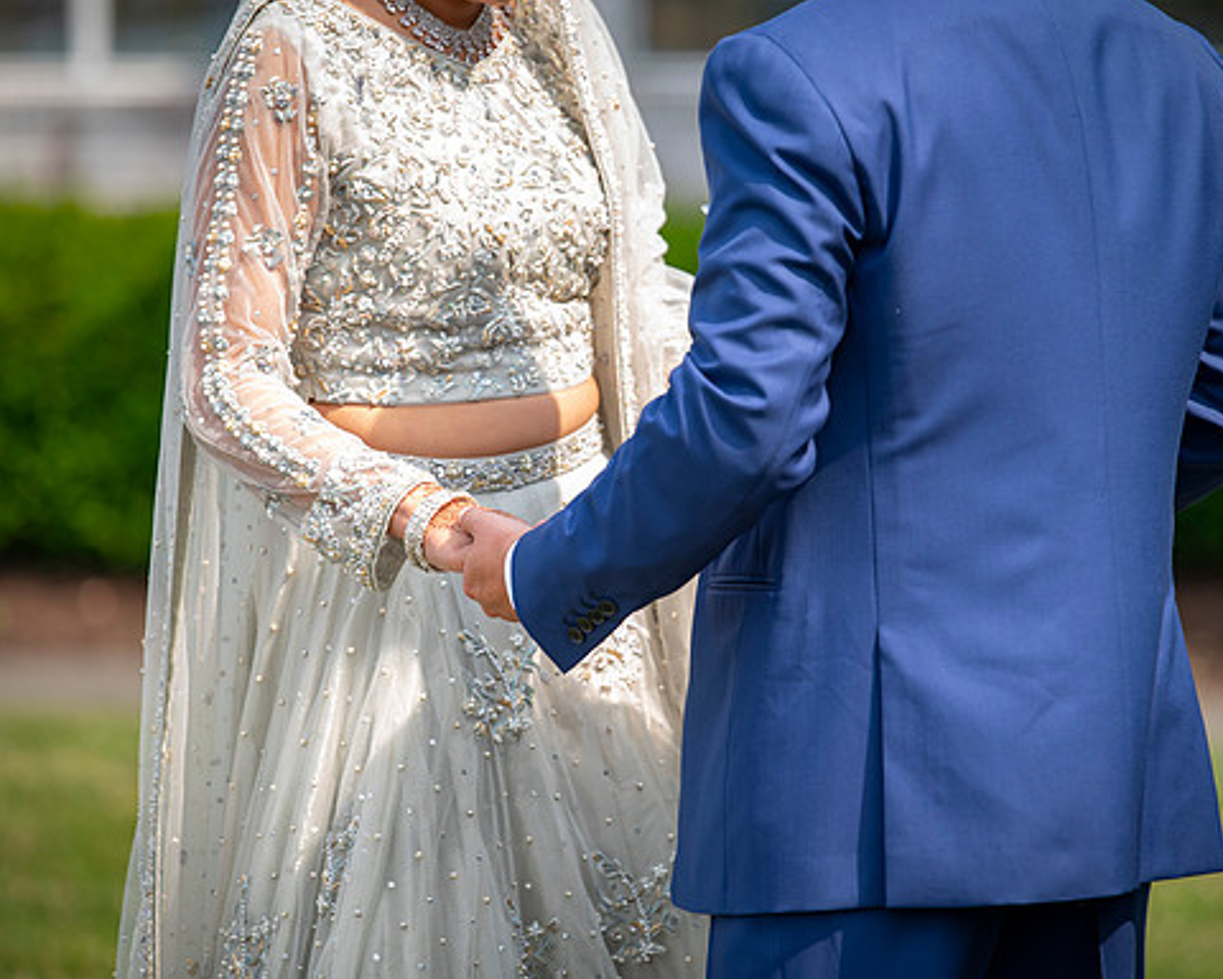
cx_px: 658
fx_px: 8723
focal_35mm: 241
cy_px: 488
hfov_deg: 8.0
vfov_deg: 6.4
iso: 50
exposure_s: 1/250
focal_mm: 200
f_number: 3.5
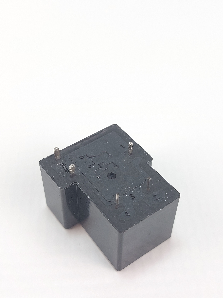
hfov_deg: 56.8
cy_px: 149
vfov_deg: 71.6
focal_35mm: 24
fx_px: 206
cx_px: 112
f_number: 1.8
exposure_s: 1/167
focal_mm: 5.23
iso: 32
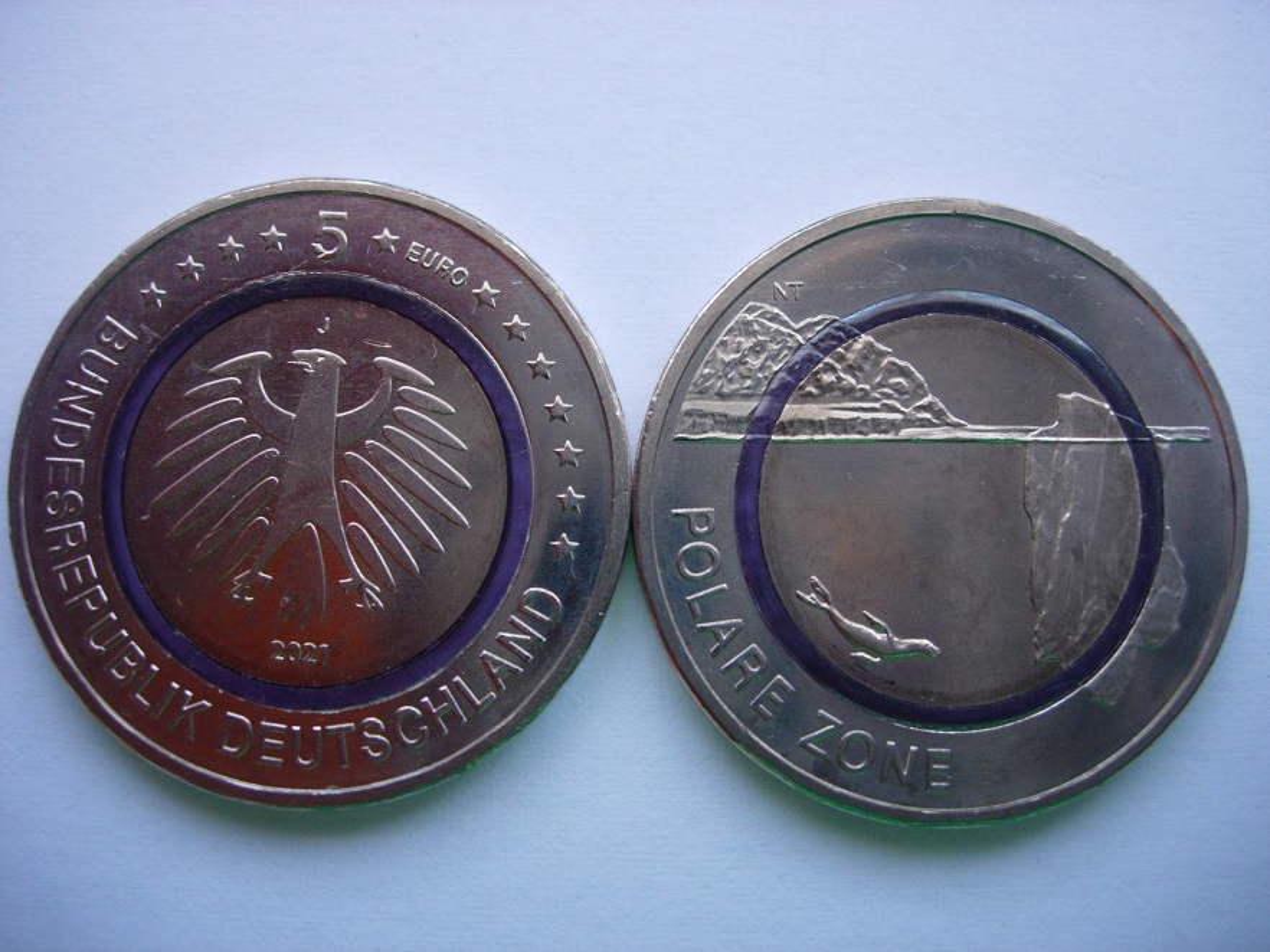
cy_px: 476
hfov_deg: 49.0
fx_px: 1394
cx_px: 635
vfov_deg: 37.7
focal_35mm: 38
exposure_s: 1/32
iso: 122
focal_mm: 7.8
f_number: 2.8
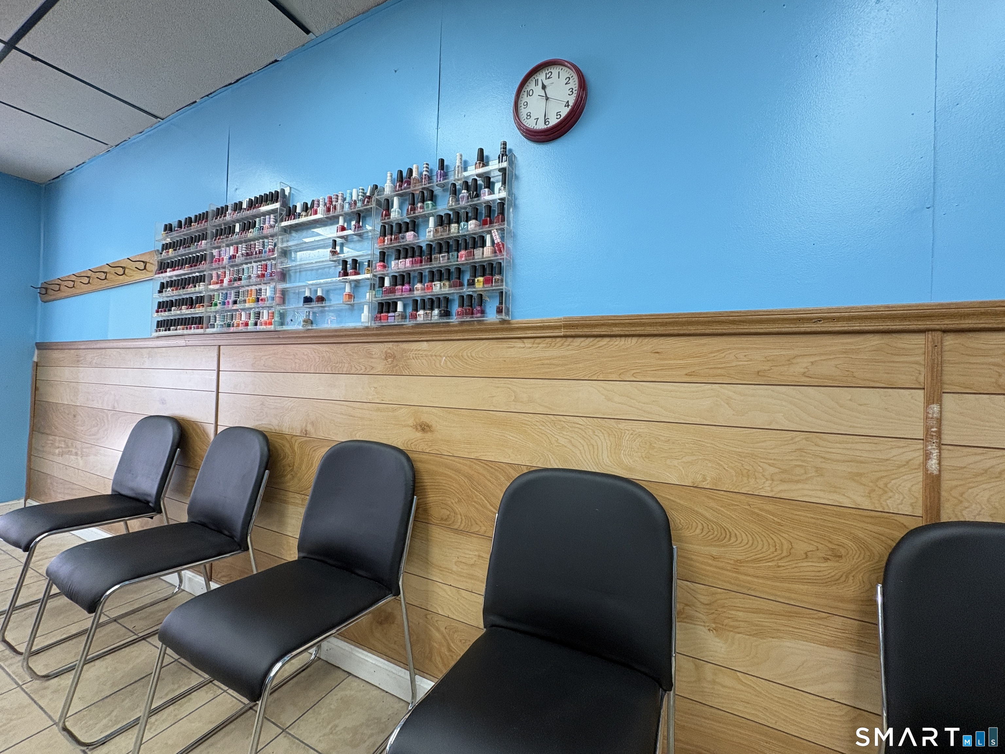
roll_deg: -1.5
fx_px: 406
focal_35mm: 14
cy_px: 377
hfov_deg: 102.1
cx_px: 502
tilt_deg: +1.0
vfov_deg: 85.7
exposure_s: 1/120
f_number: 2.2
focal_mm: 2.22
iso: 160
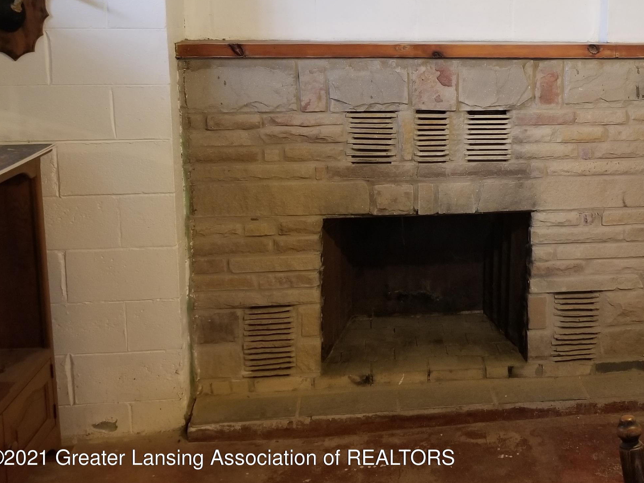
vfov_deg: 35.2
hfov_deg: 45.2
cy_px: 119
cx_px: 482
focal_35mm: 40
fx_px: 744
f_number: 1.7
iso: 250
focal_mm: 4.3
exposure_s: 1/17
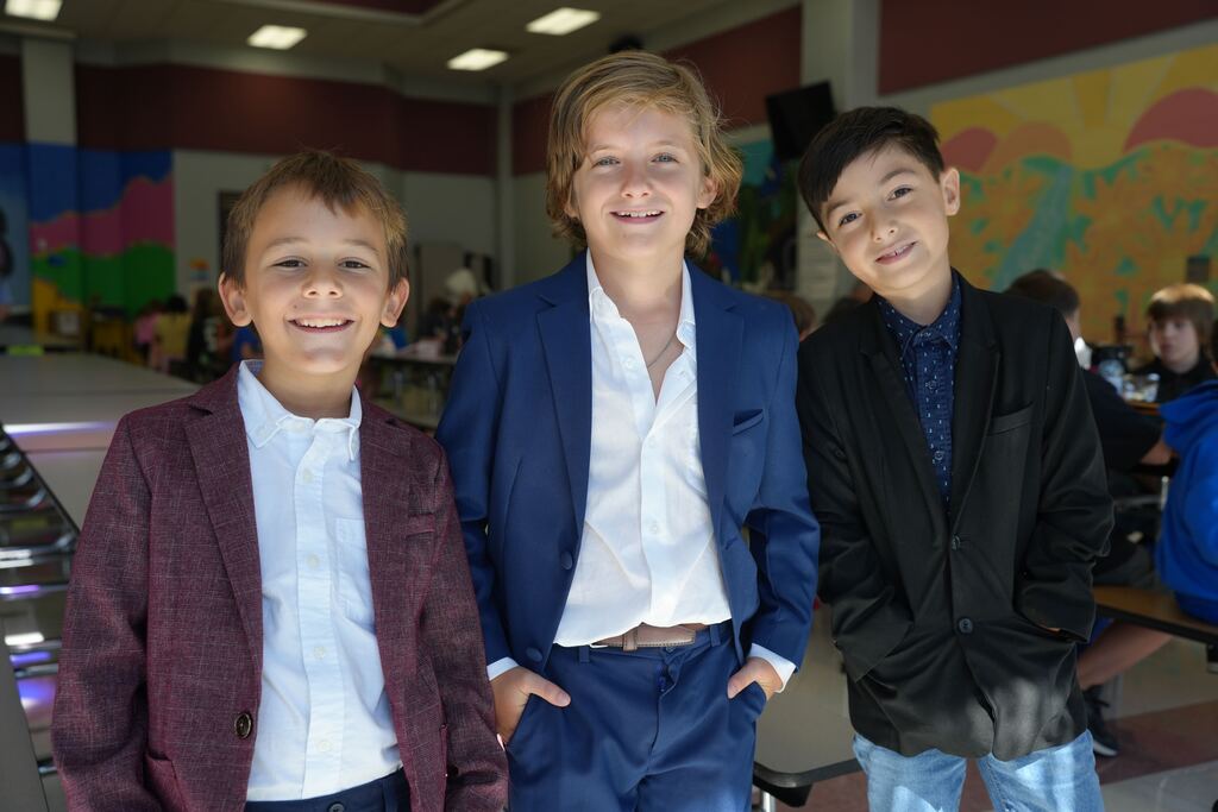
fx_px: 1218
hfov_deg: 53.1
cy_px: 406
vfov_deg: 36.9
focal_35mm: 36
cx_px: 609
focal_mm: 36
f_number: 4
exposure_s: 1/160
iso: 250
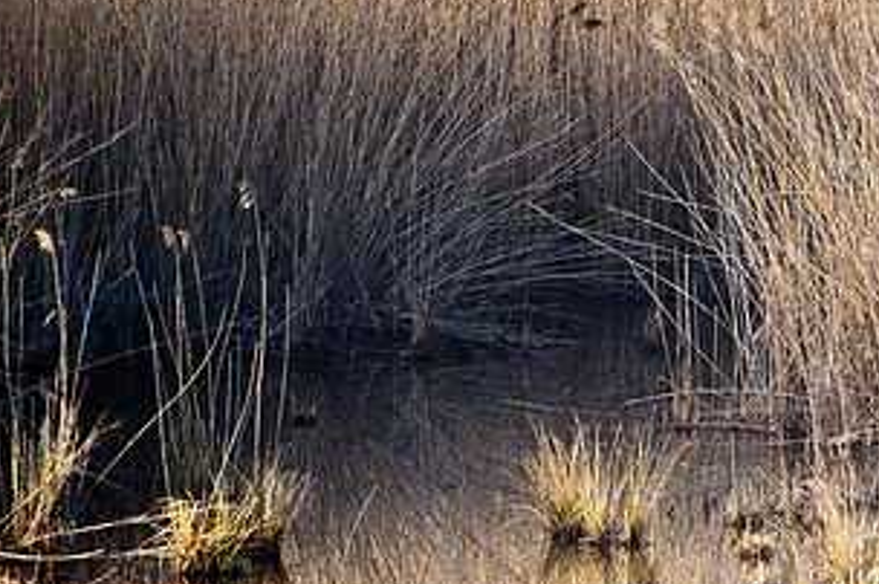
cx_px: 515
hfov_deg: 3.9
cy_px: 444
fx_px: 12926
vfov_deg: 2.6
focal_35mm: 530
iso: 200
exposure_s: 1/250
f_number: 6
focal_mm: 185
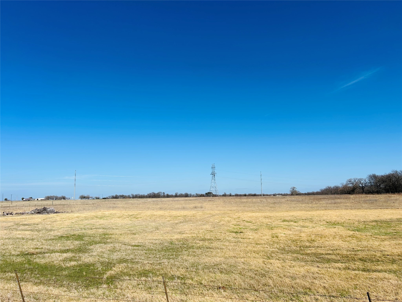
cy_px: 151
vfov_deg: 53.1
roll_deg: +2.2
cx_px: 201
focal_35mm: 26
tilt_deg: +8.8
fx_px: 302
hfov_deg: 67.3
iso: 50
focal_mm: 5.7
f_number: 1.5
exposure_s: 1/7463
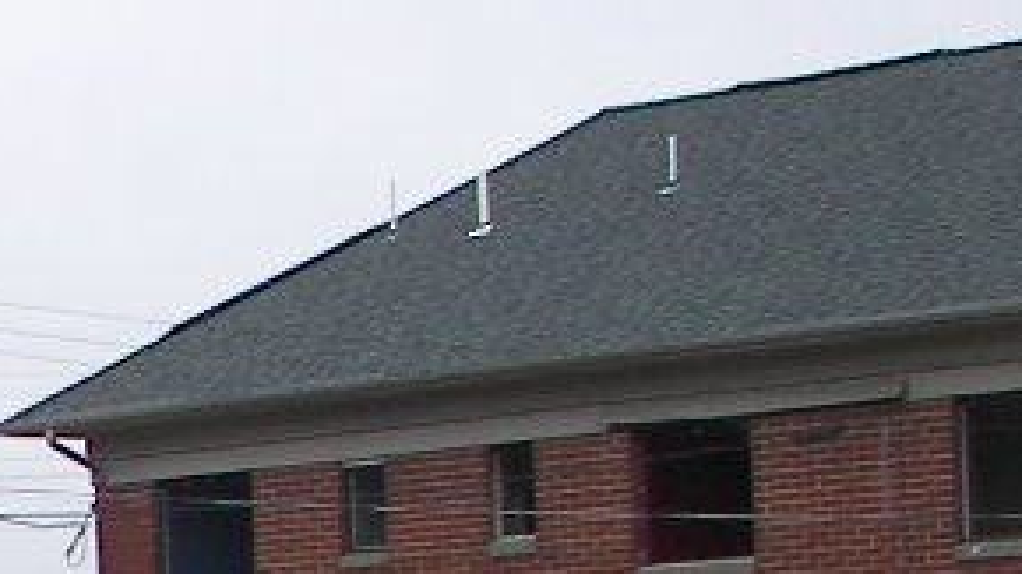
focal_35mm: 173
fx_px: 4687
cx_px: -983
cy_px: 979
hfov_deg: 11.3
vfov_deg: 6.9
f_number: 2.8
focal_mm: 6
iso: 50
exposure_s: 1/60
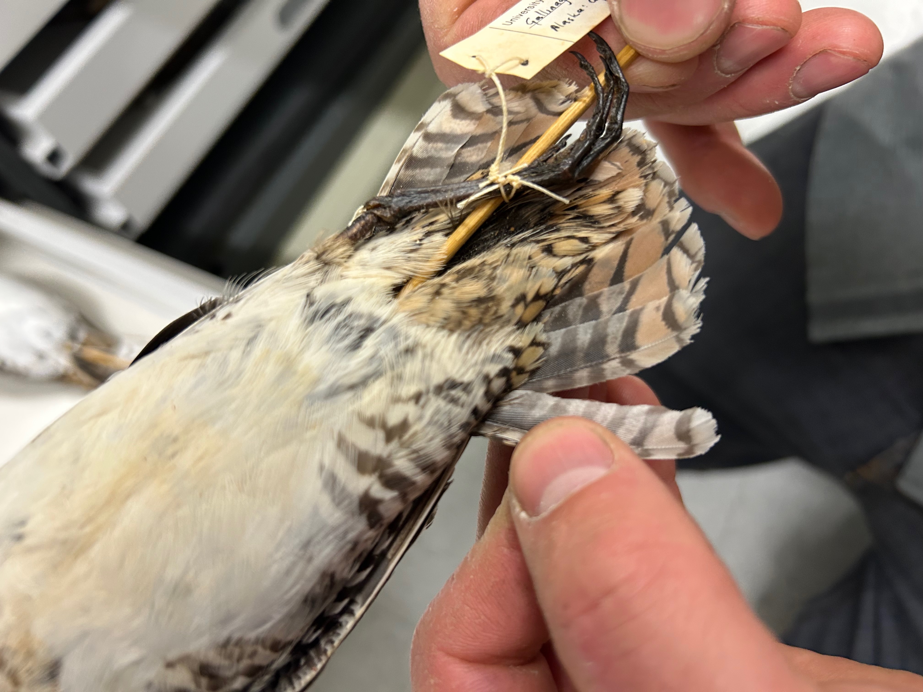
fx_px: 693
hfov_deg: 67.3
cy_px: 346
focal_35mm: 26
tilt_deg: -58.4
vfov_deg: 53.1
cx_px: 462
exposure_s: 1/60
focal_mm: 5.7
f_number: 1.5
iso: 200
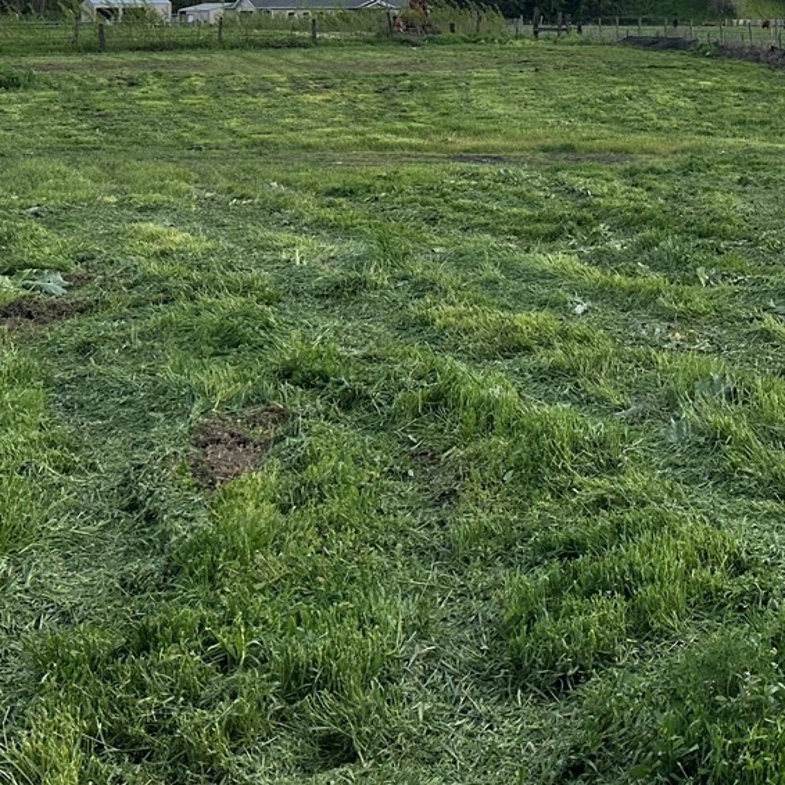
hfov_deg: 26.9
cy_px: 58
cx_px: 796
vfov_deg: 27.4
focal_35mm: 60
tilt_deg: -2.8
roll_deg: +0.7
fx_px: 1539
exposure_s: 1/4348
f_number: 1.78
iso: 80
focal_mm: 6.86
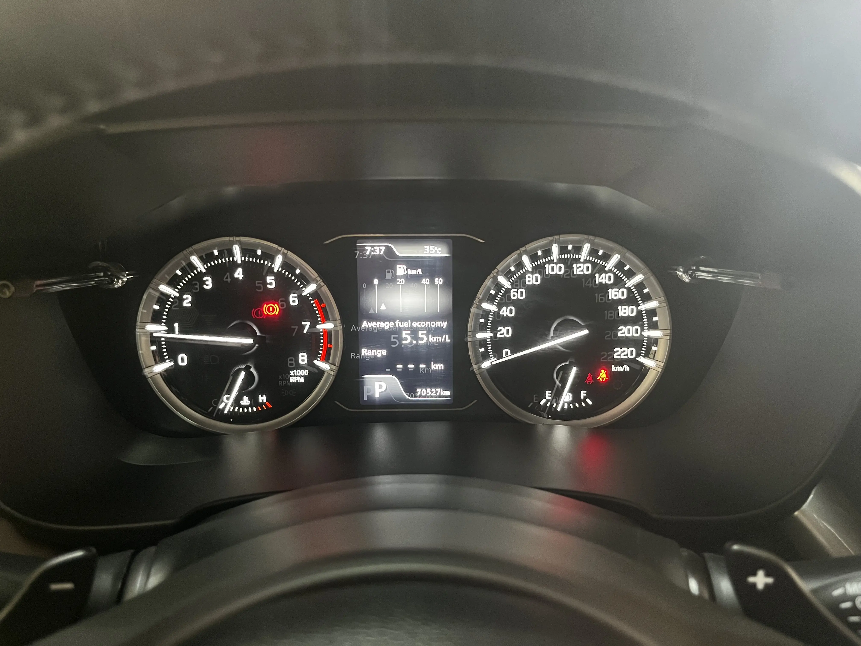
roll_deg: +0.2
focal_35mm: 26
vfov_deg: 53.1
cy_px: 323
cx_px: 430
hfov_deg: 67.3
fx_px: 647
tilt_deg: -28.4
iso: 500
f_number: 1.6
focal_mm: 5.1
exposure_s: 1/30
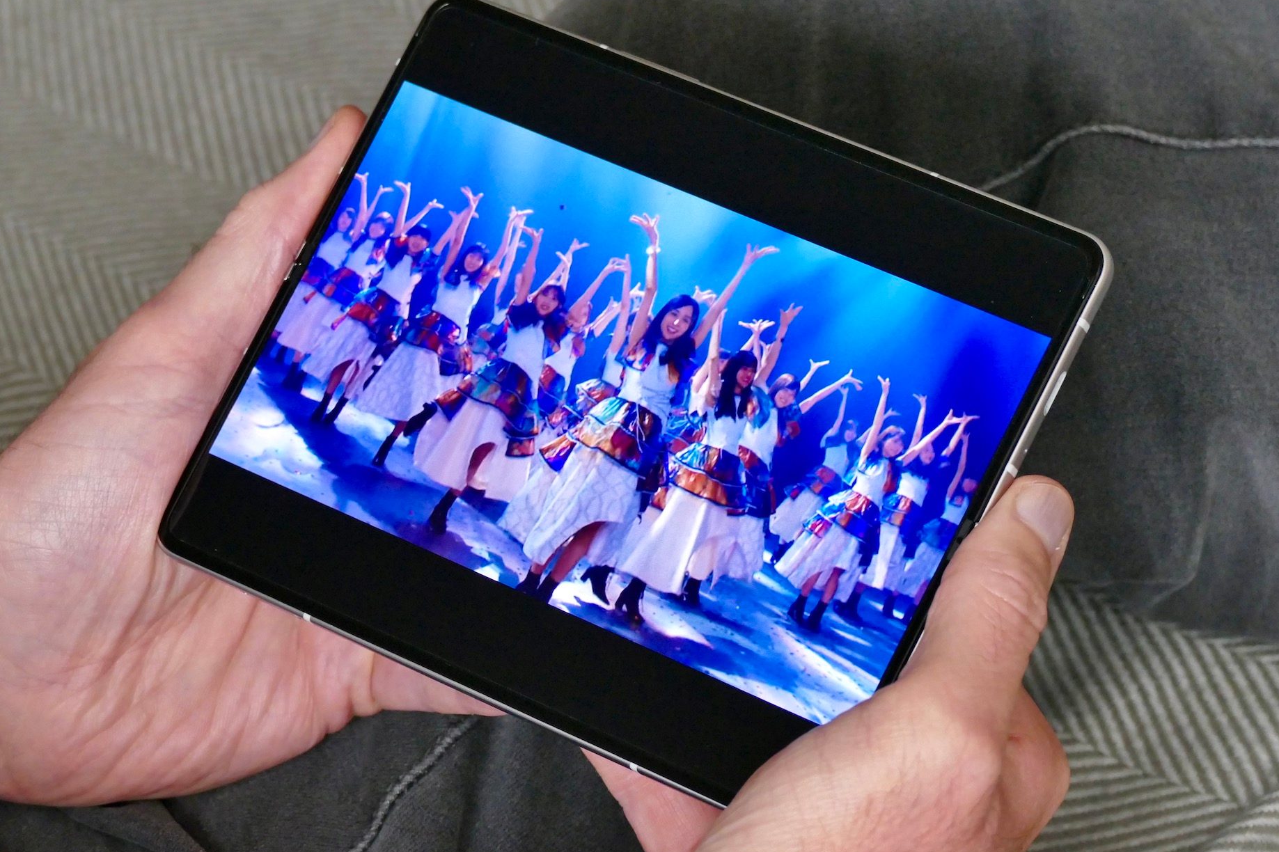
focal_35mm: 147
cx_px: 618
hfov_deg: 14.0
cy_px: 417
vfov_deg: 9.3
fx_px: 5221
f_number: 4.5
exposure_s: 1/60
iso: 1600
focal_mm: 49.07
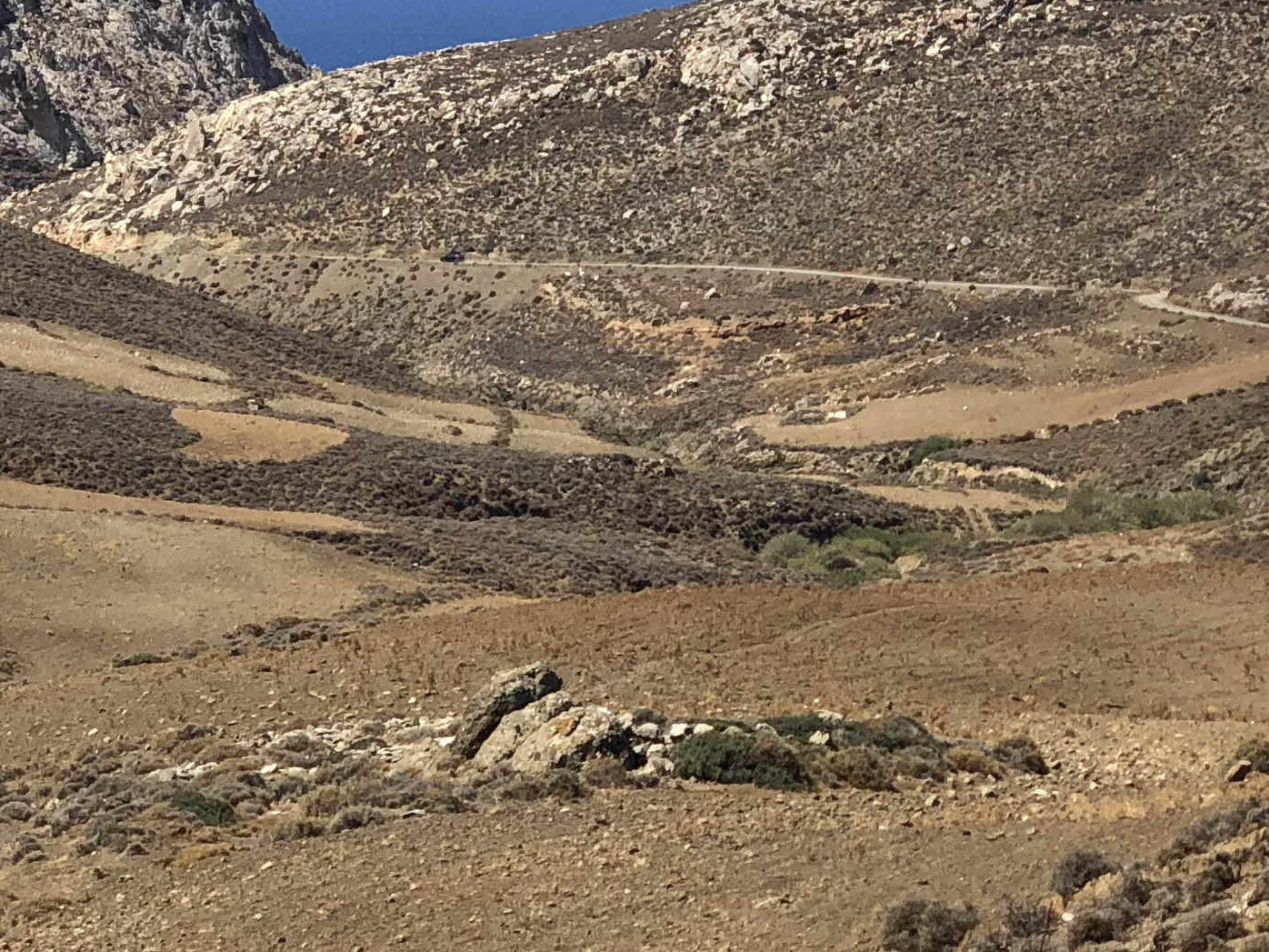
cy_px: -43
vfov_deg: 9.9
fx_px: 5462
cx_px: 381
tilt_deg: +0.3
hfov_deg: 13.2
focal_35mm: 149
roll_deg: +0.9
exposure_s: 1/1116
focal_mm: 6
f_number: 2.4
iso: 16
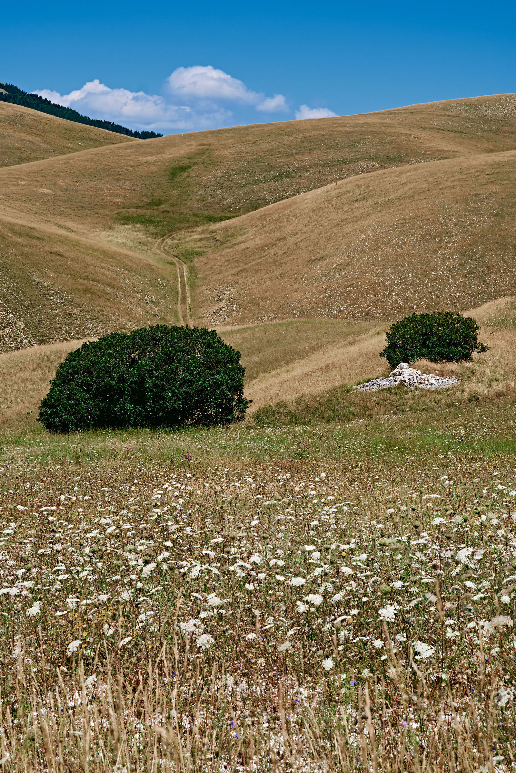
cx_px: 258
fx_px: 1806
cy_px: 386
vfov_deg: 24.2
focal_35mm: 84
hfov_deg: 16.3
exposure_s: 1/220
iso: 160
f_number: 11
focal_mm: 56
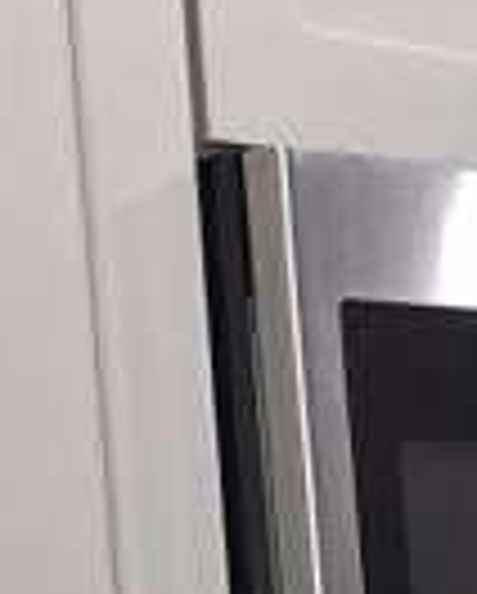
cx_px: 950
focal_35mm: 181
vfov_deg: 9.9
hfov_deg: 8.2
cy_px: 1184
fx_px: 3187
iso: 160
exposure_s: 1/24
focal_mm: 6.3
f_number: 1.7
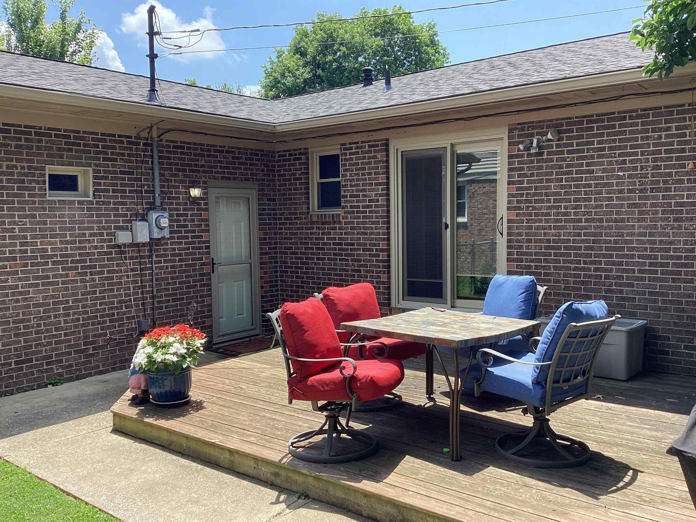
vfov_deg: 45.4
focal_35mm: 31
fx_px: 623
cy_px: 261
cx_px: 348
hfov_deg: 58.4
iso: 25
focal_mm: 3.3
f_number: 2.4
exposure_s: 1/382
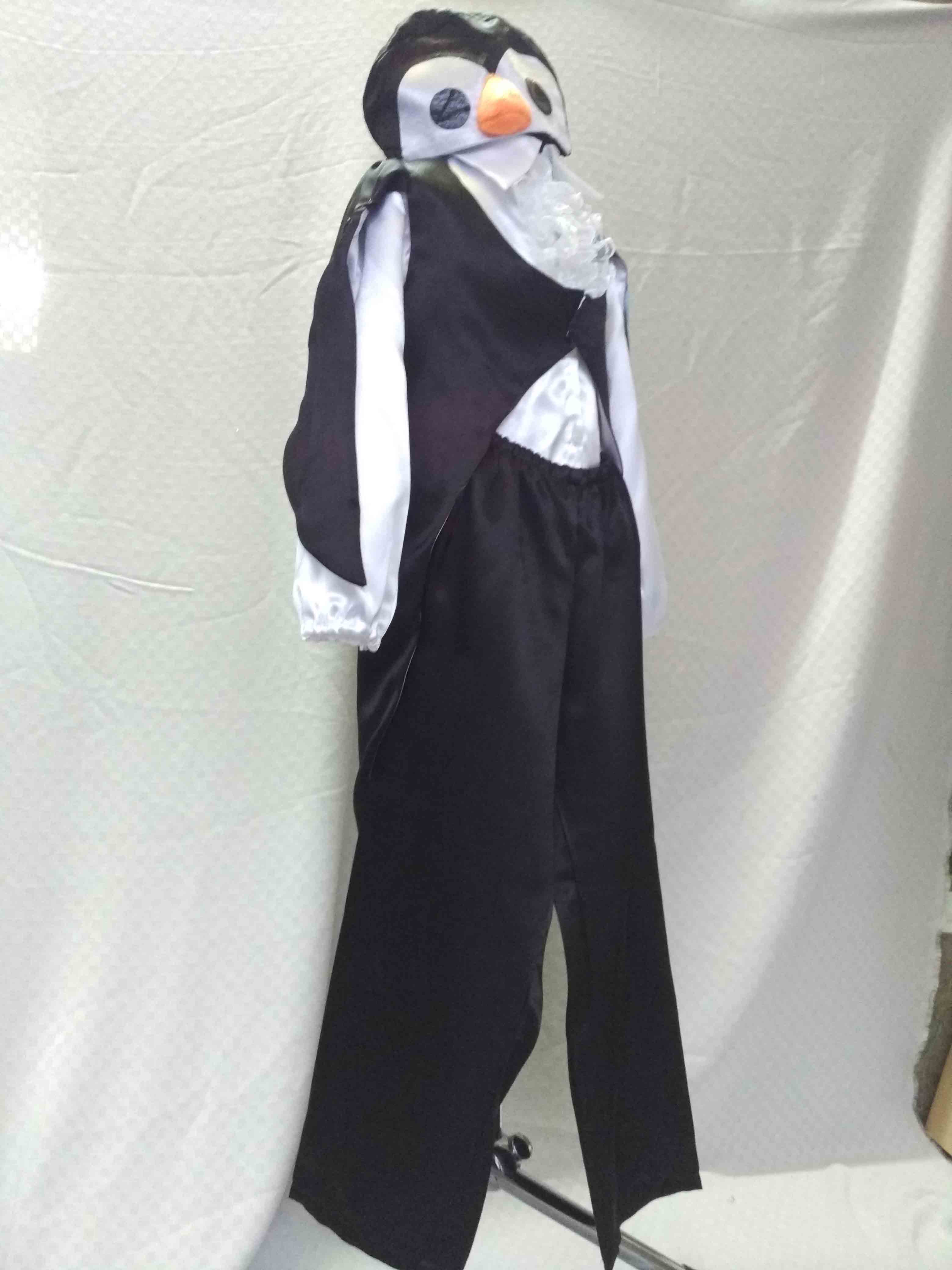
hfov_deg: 46.8
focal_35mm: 30
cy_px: 635
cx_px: 476
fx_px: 1100
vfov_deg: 60.0
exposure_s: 1/14
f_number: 2
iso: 1133
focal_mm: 4.12
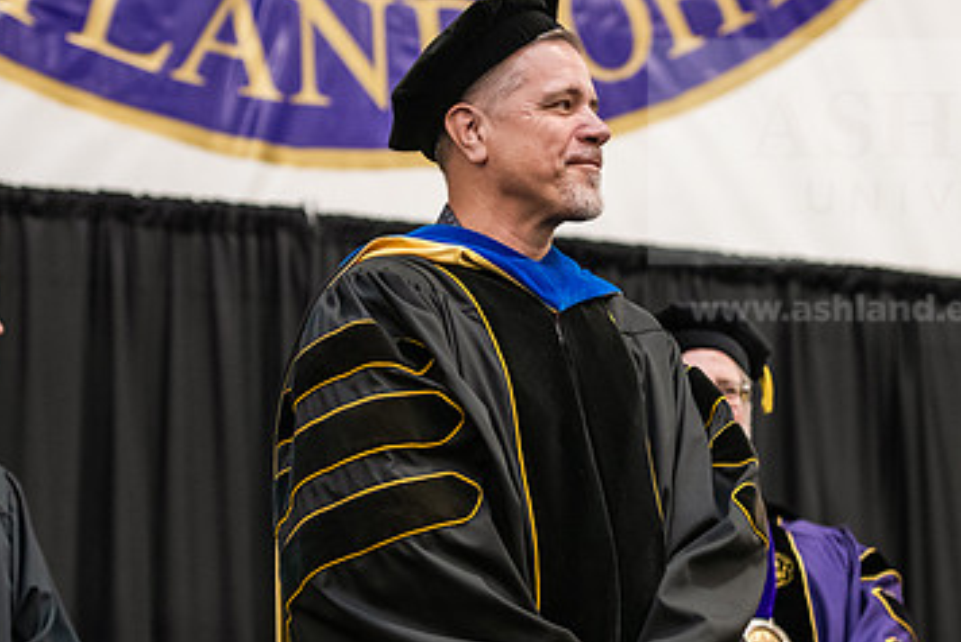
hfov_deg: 14.6
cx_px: 567
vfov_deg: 9.8
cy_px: 366
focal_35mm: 140
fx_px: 3740
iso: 2500
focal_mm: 86
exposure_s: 1/200
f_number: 3.2
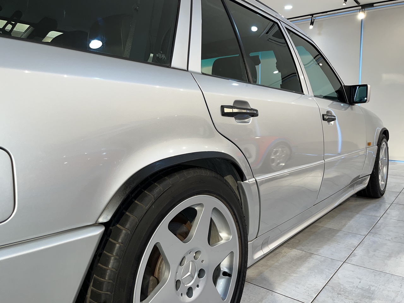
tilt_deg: -5.2
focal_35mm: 26
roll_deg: -0.4
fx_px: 303
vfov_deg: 53.1
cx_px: 202
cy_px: 152
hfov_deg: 67.3
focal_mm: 5.1
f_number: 1.6
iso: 32
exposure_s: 1/39
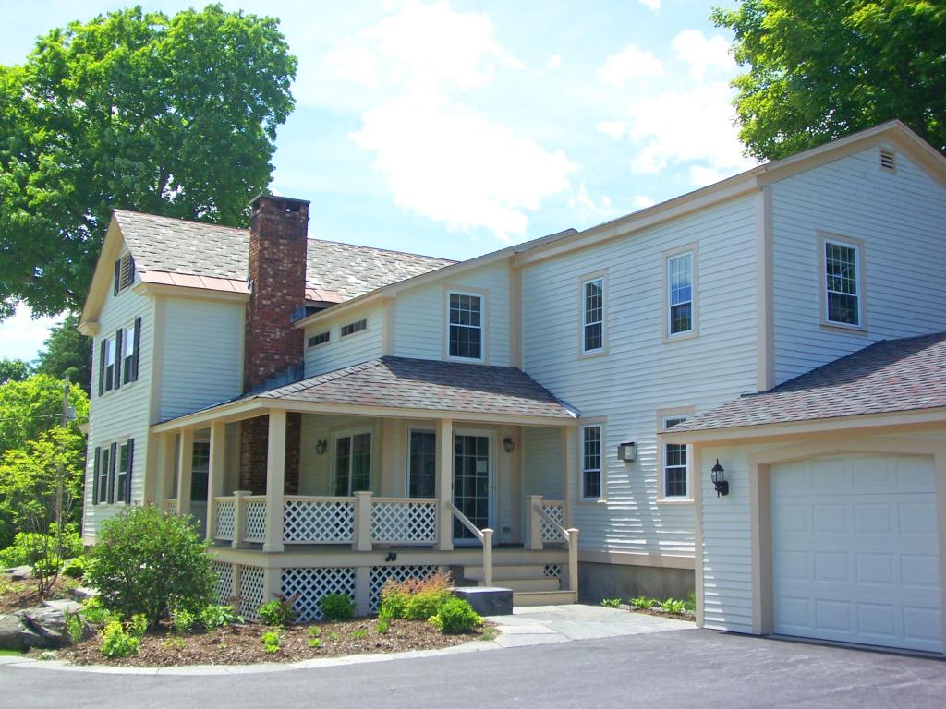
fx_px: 1066
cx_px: 473
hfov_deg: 47.9
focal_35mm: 39
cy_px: 354
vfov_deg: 36.8
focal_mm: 6.4
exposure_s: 1/250
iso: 64
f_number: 3.9
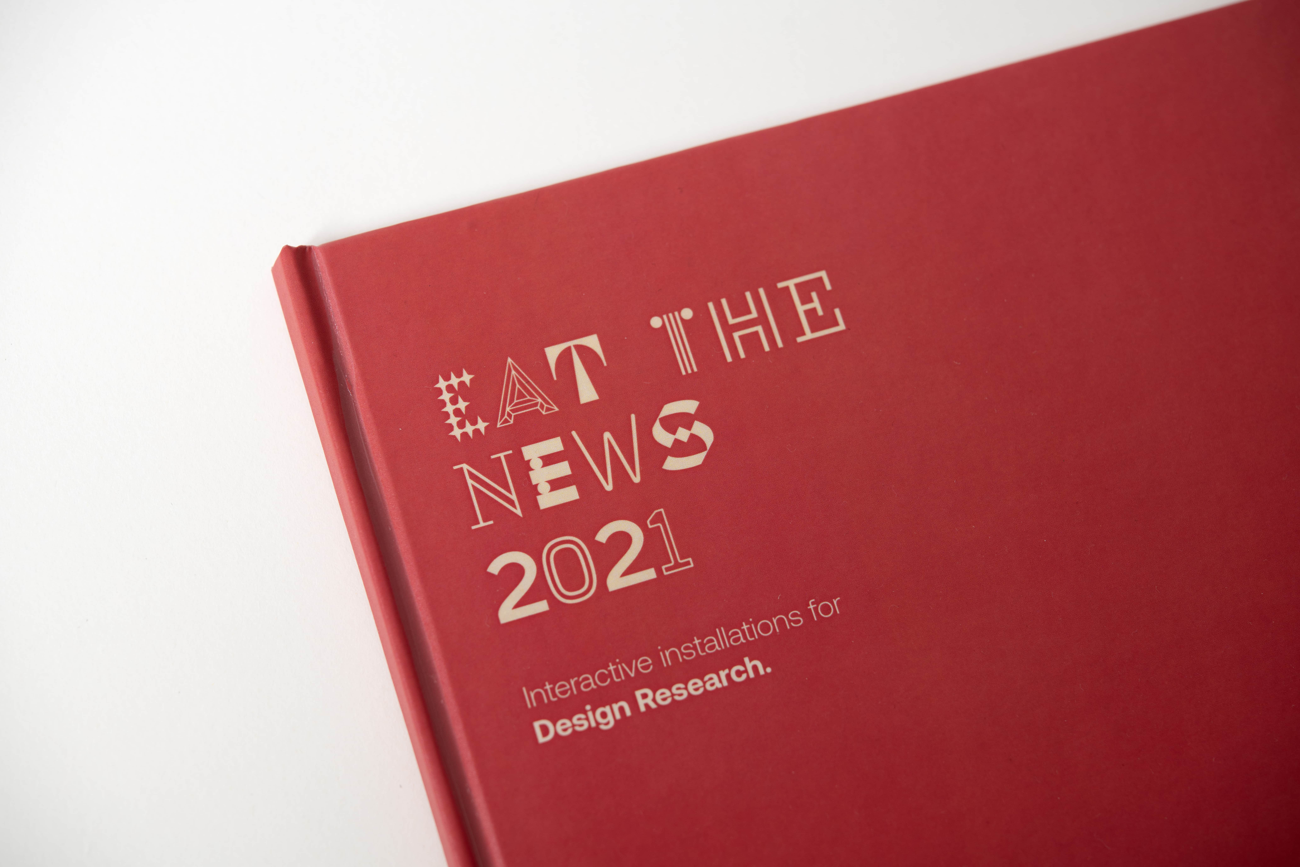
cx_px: 650
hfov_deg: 33.4
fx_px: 2166
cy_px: 434
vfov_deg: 22.6
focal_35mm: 60
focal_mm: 60
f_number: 5.6
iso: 100
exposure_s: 1/125
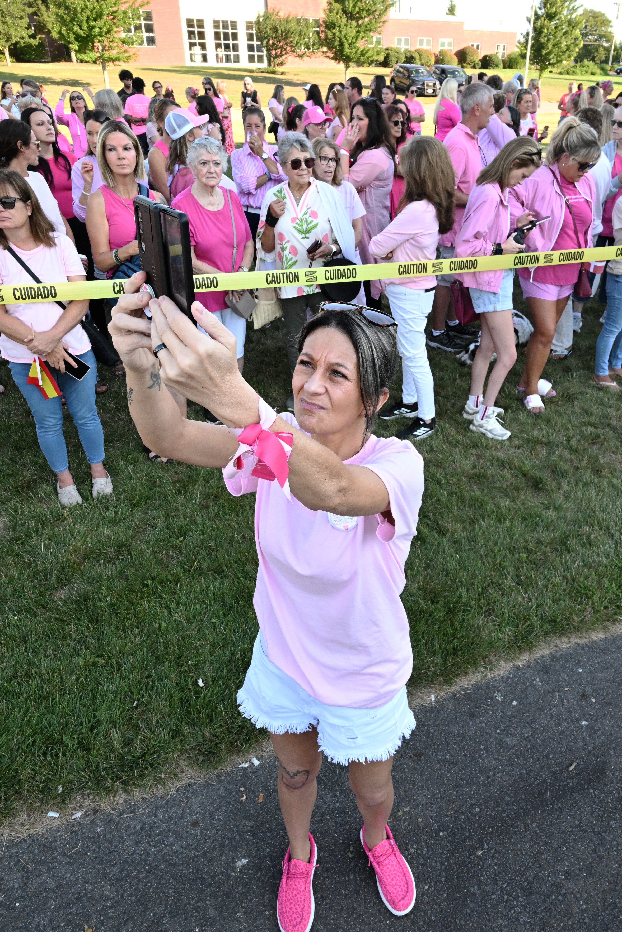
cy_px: 469
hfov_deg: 49.1
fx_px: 674
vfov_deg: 69.4
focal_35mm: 26
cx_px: 385
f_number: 10
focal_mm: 17
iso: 1600
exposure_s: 1/250
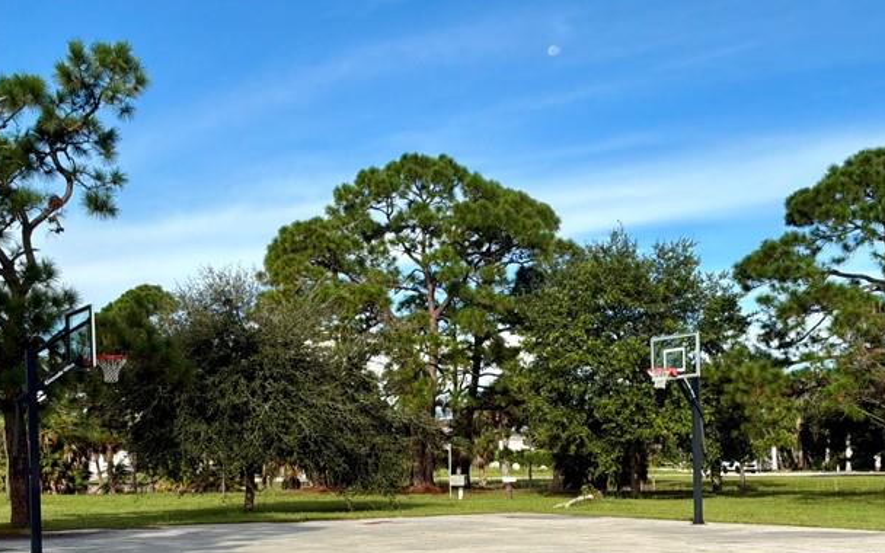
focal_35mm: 50
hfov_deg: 40.2
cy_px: 453
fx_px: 1206
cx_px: 495
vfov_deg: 25.3
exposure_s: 1/1377
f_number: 1.8
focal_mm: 3
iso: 25
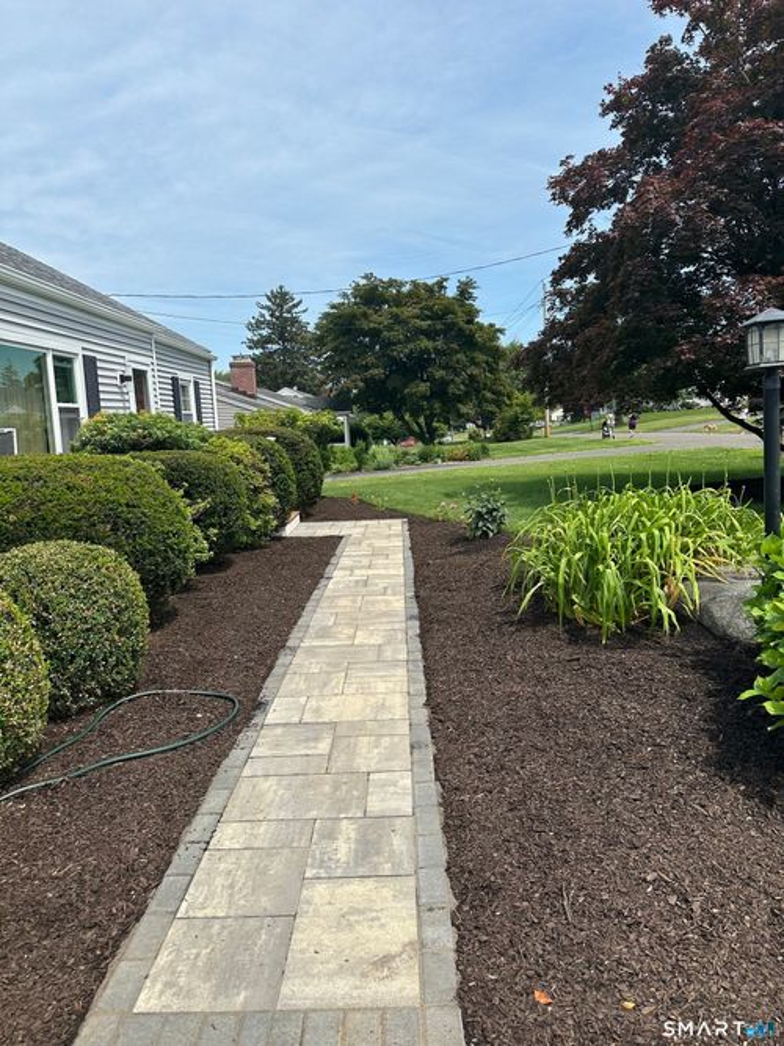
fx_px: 725
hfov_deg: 56.8
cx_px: 392
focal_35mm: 24
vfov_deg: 71.6
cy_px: 523
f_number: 1.78
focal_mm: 6.86
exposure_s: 1/4184
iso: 80
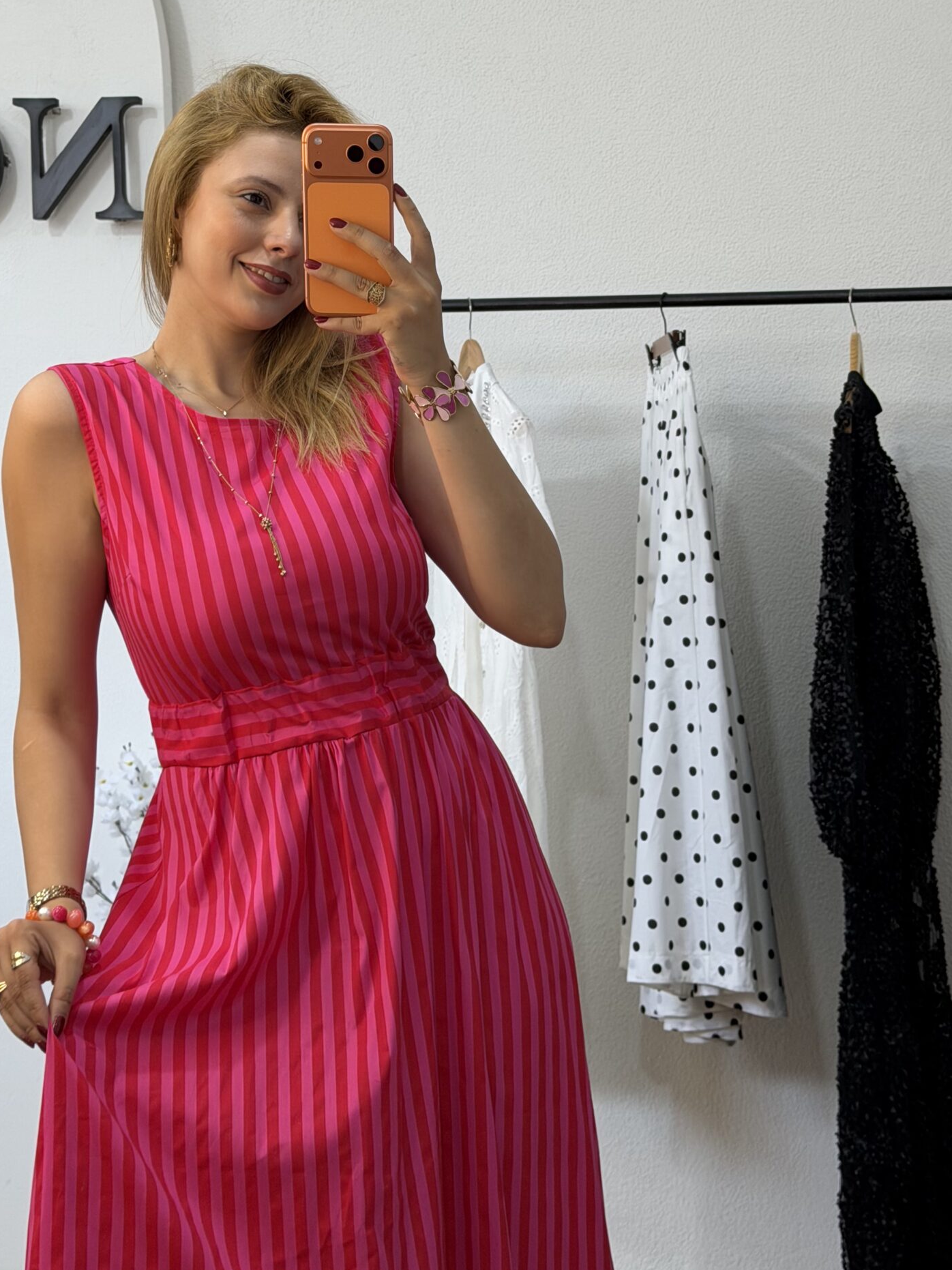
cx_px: 408
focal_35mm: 66
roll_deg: -0.2
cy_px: 461
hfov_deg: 22.2
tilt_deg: -16.8
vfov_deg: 29.3
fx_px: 2421
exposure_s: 1/96
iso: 64
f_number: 1.78
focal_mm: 6.76
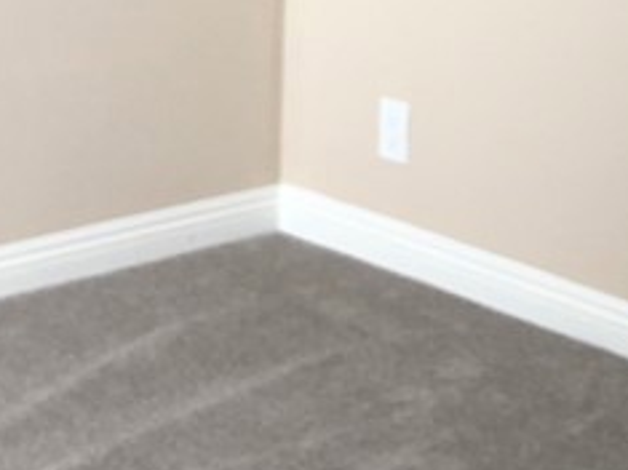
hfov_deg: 16.1
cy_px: -262
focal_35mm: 122
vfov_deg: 11.6
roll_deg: -0.6
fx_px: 2212
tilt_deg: -3.6
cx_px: 369
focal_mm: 4
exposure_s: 1/30
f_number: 1.8
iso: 32
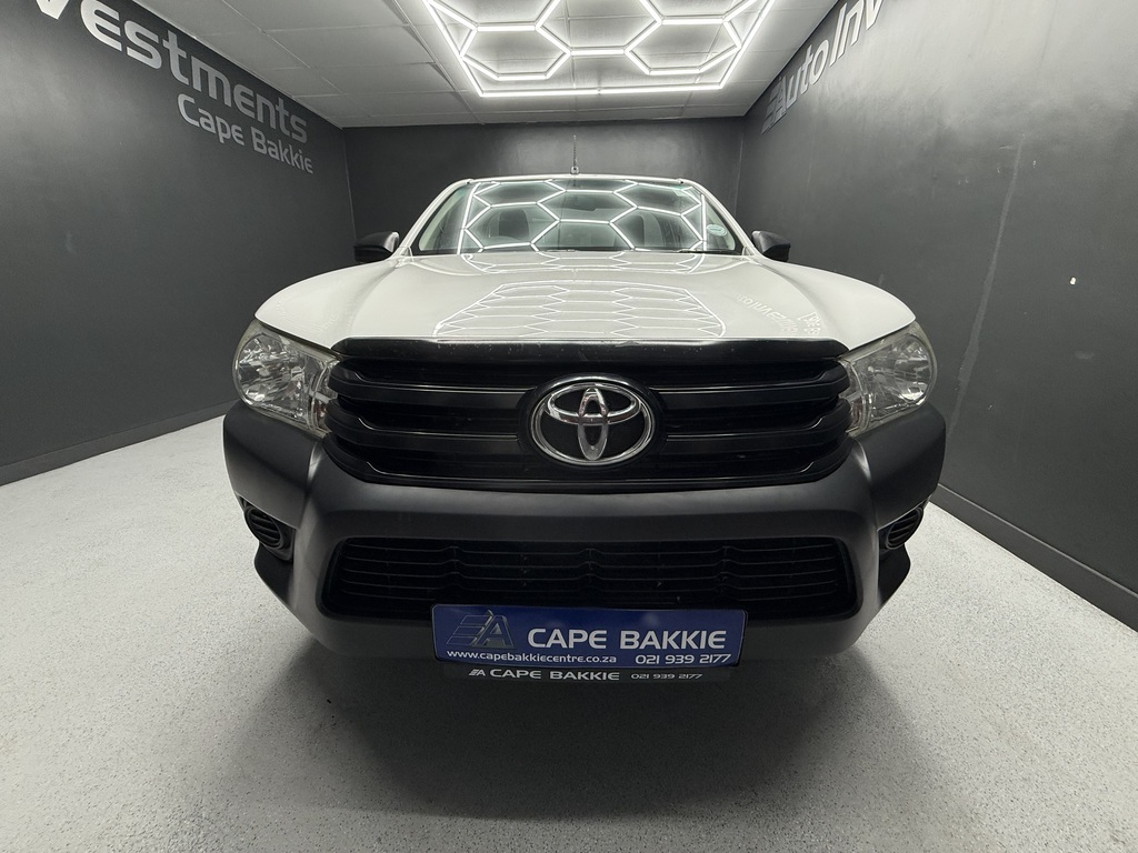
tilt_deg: -15.6
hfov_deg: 102.1
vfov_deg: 85.7
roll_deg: +0.2
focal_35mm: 14
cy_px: 426
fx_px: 460
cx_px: 569
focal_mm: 2.22
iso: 160
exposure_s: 1/99
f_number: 2.2
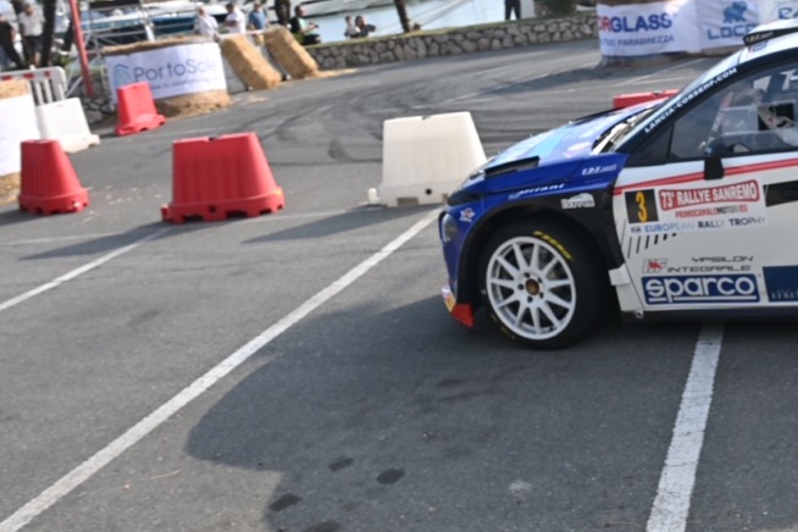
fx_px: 1042
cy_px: 54
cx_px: 722
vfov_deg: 27.6
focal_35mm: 47
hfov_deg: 38.9
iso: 320
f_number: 6.3
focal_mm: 24
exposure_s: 1/1000
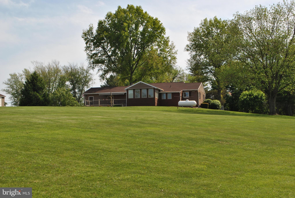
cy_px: 99
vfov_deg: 25.1
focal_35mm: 54
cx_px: 148
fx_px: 443
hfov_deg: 36.8
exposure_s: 1/200
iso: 100
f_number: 9
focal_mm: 36
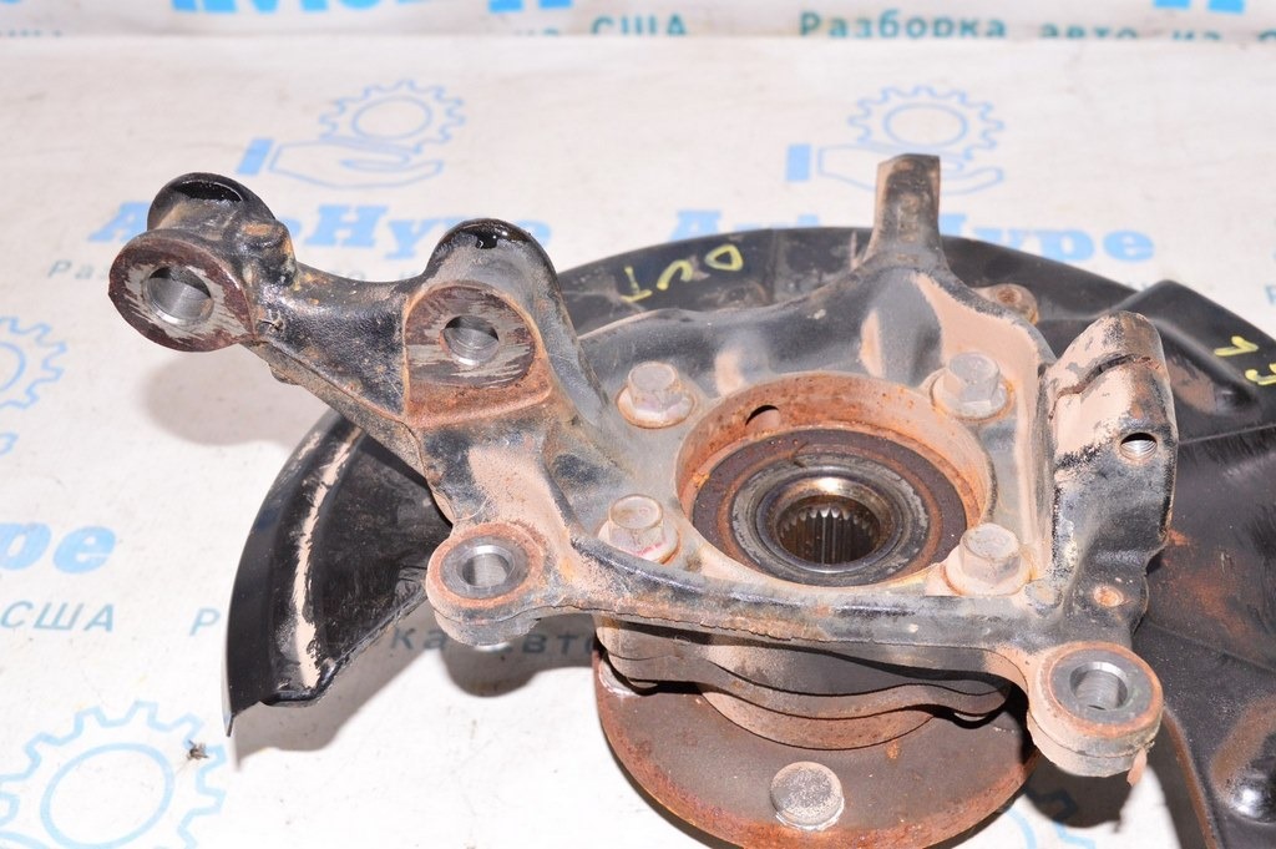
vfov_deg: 28.9
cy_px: 424
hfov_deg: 42.4
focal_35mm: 46
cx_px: 638
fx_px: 1647
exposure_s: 1/125
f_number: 8
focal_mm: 31
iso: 1600
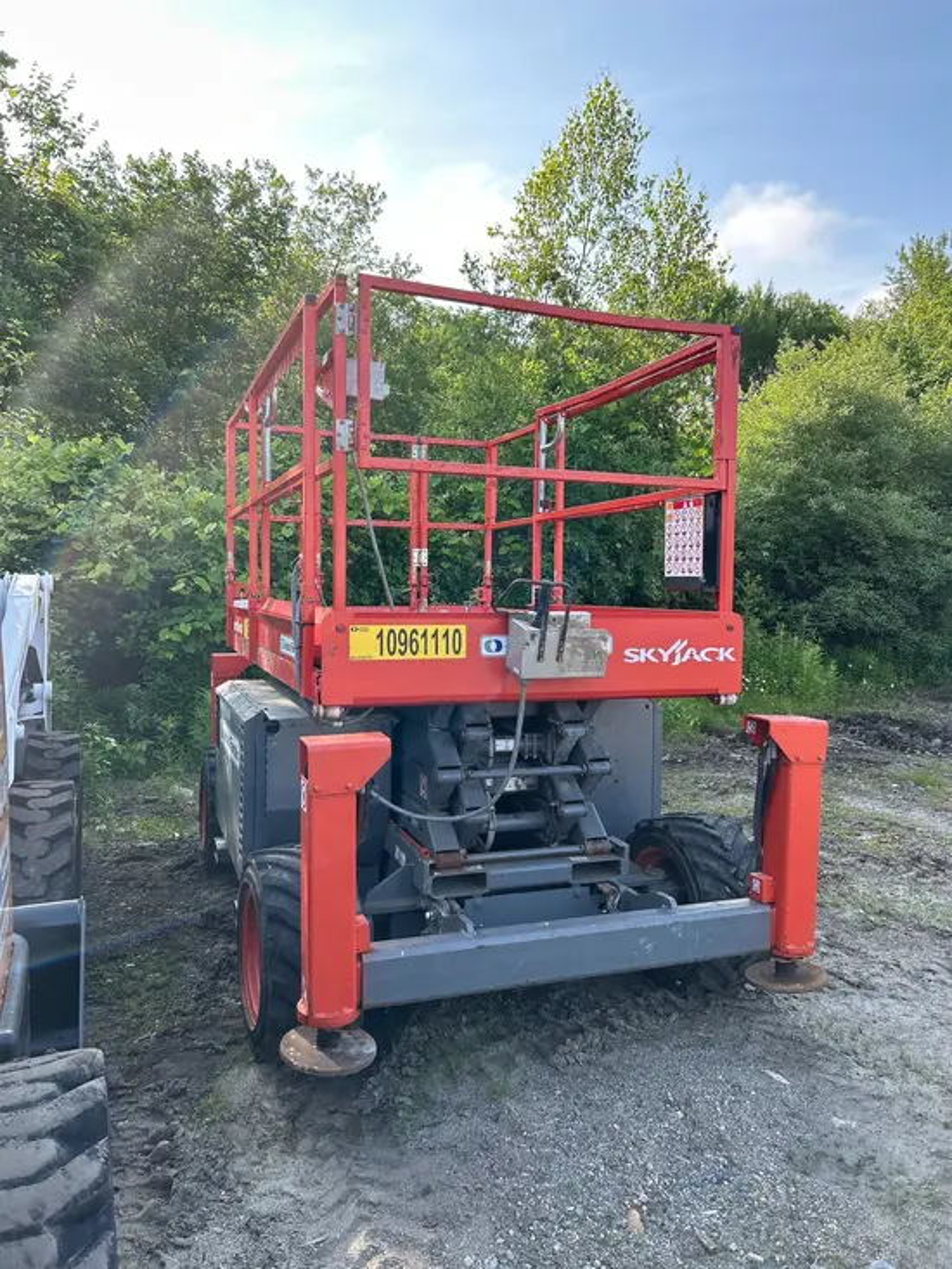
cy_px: 634
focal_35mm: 26
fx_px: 953
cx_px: 476
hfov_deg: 53.1
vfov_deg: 67.3
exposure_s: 1/808
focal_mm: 5.7
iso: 50
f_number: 1.5
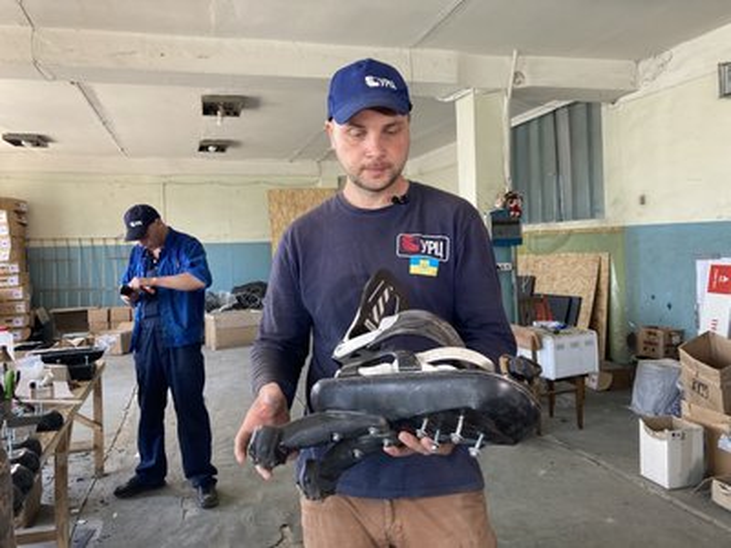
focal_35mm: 28
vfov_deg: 49.7
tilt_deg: -1.6
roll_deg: +2.4
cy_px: 274
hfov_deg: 63.4
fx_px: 591
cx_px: 366
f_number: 1.8
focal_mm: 3.99
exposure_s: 1/60
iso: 100
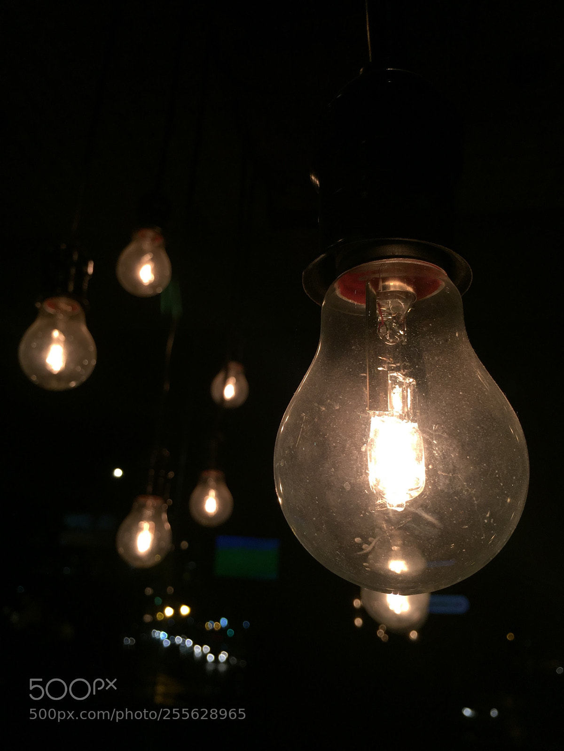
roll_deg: -4.0
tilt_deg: +22.1
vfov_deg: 61.7
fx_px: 630
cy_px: 376
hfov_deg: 48.2
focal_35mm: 29
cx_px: 282
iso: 40
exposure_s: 1/100
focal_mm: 4.15
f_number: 2.2
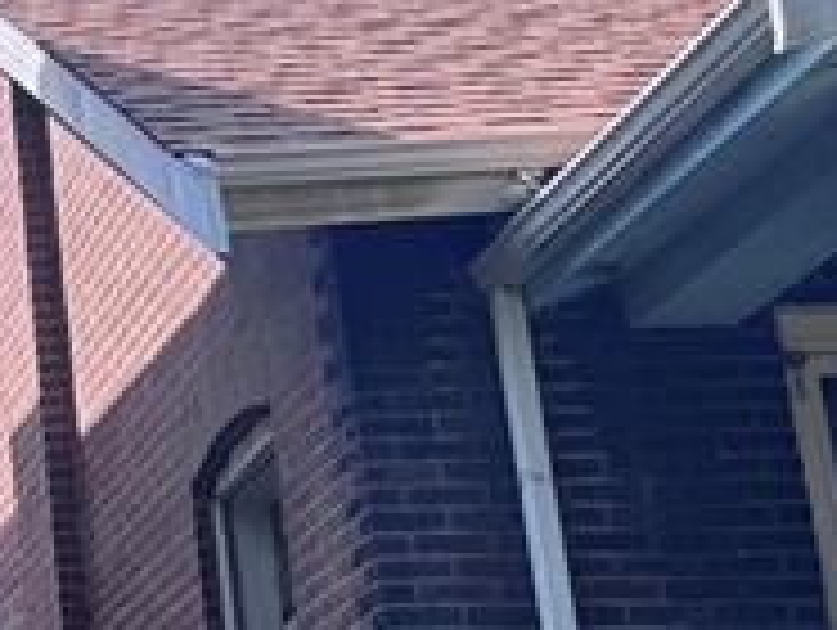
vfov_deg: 11.2
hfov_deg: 11.9
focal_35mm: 132
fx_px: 3196
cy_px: 428
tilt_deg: +17.9
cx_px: -1206
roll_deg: -0.6
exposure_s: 1/1215
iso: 80
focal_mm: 6.76
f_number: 1.78
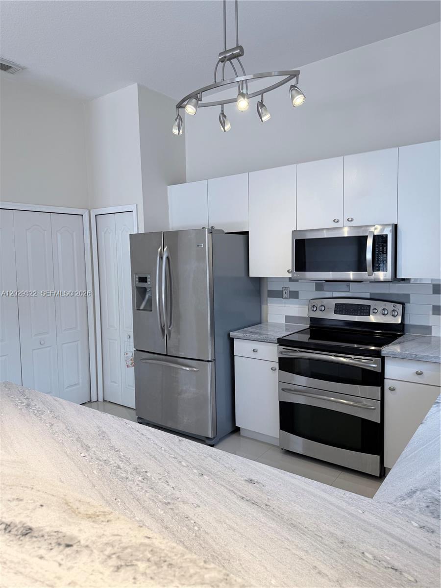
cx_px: 220
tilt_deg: -1.9
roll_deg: +0.7
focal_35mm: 24
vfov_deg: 71.6
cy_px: 294
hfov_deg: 56.8
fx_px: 408
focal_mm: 6.76
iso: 64
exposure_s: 1/206
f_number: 1.78
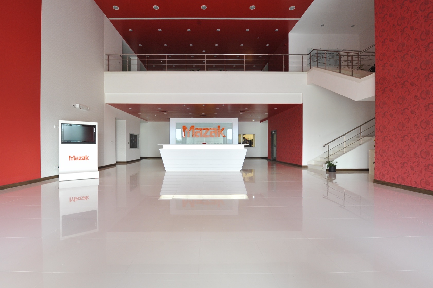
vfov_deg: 73.6
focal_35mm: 16
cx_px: 206
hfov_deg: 96.7
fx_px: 192
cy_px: 146
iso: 1600
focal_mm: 14
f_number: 8
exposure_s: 1/50
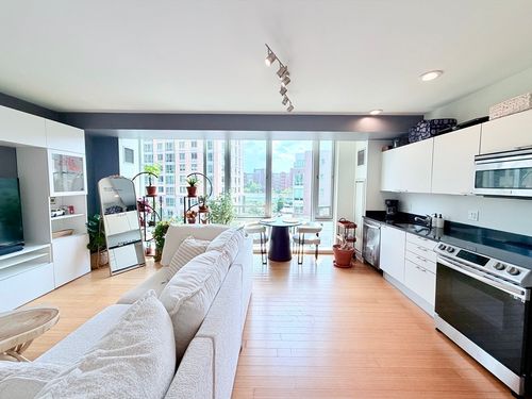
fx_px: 215
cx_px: 266
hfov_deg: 102.1
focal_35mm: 14
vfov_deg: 85.7
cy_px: 200
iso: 50
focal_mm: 2.22
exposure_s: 1/225
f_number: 2.2
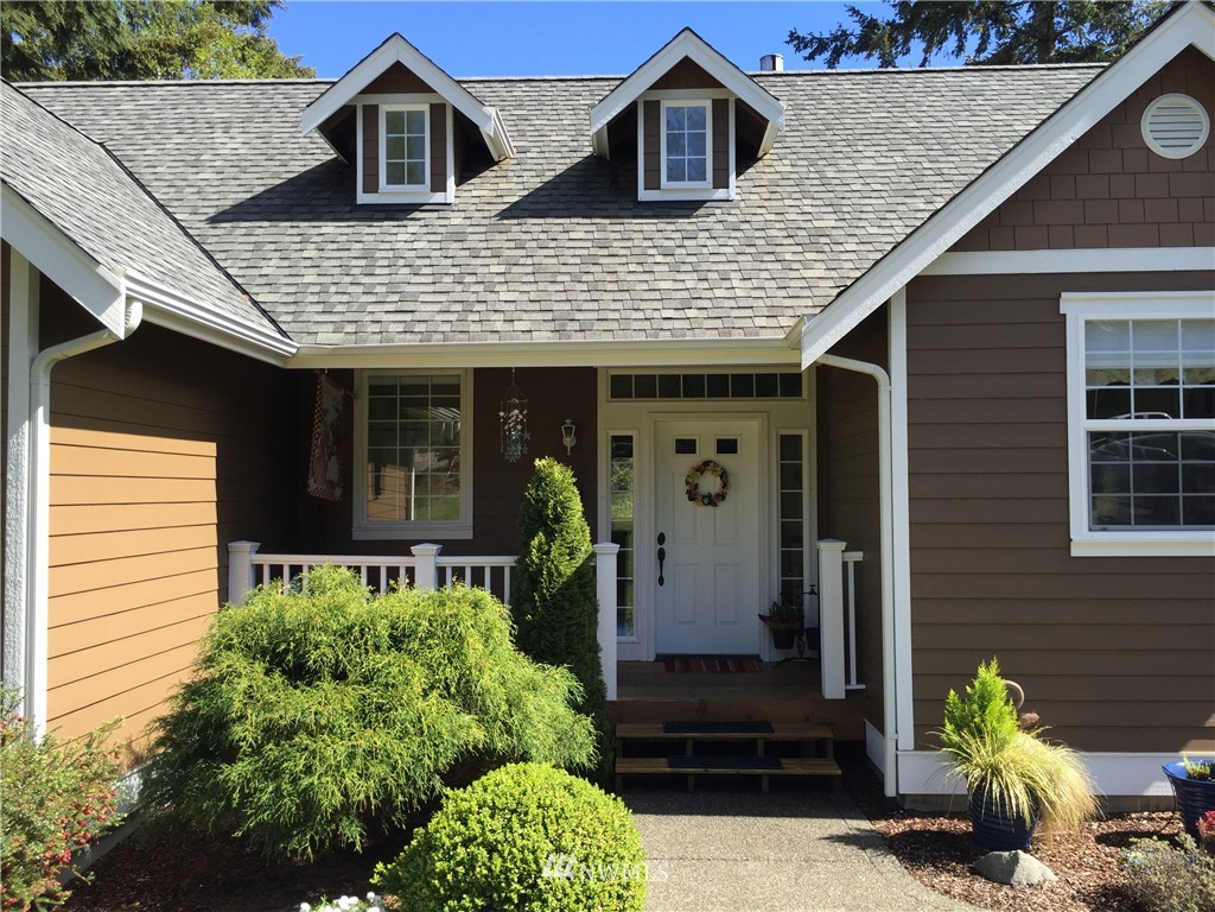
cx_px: 608
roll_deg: -0.3
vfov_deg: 48.2
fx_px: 1018
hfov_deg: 61.7
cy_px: 456
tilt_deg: +2.1
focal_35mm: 29
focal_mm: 4.15
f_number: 2.2
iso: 32
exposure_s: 1/581
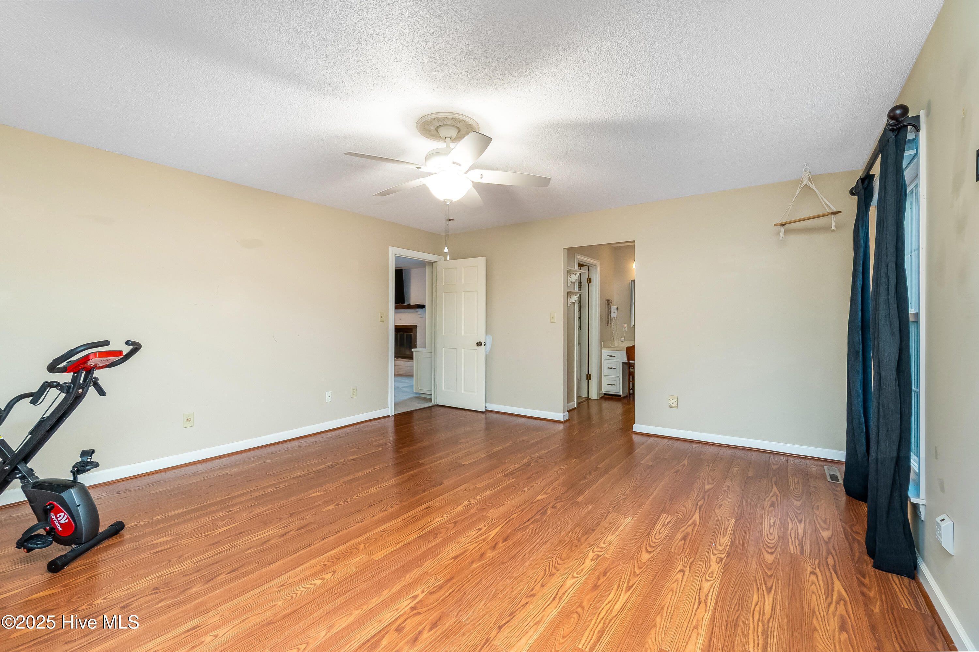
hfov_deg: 100.4
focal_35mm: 15
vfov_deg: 77.3
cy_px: 326
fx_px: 408
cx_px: 490
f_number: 8
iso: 100
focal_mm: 10
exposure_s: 1
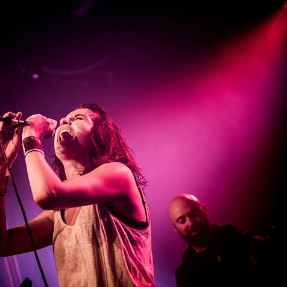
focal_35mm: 90
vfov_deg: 19.3
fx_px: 844
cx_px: 73
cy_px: 144
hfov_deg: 19.2
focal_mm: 70
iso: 2500
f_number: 2.8
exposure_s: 1/100
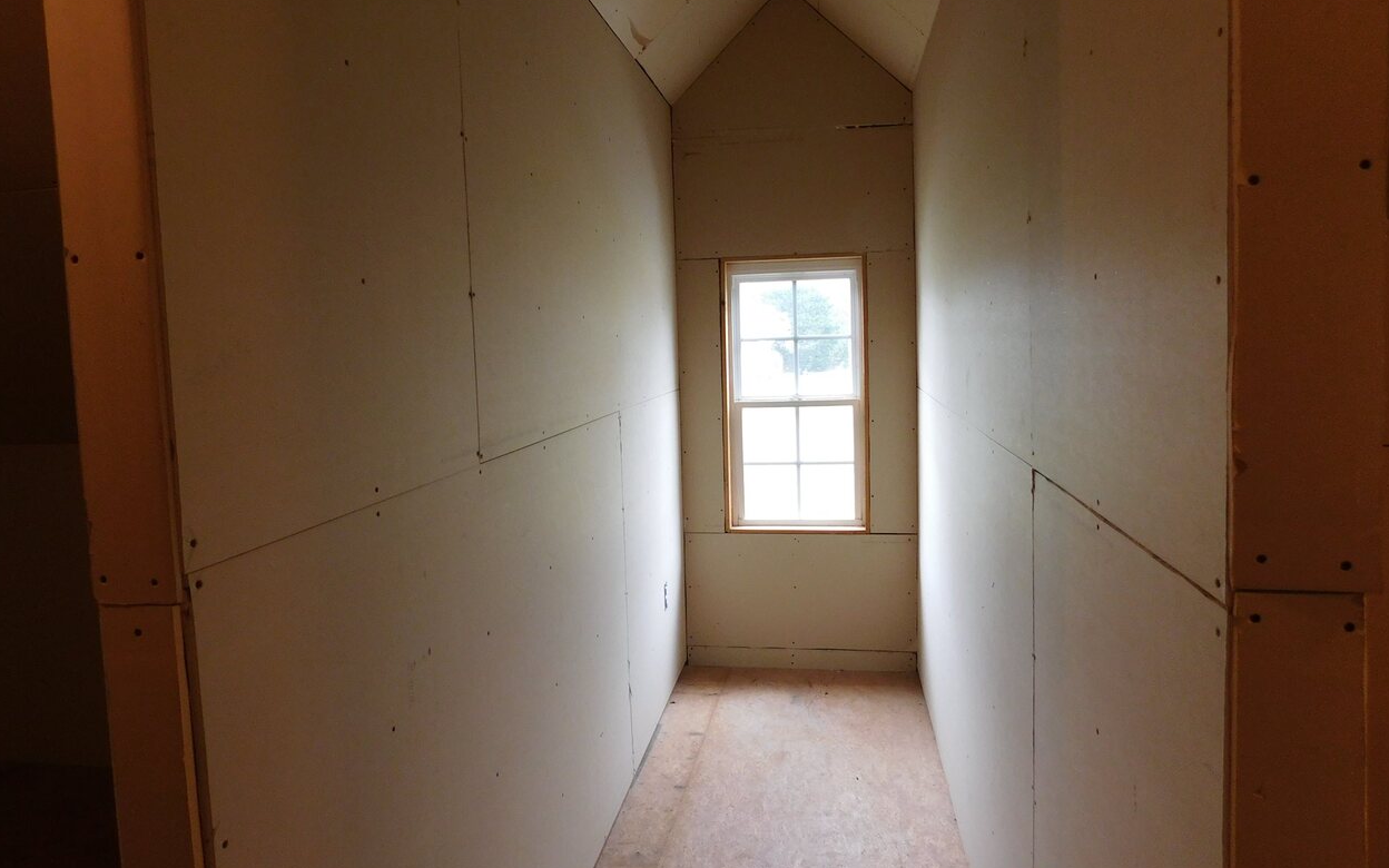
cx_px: 683
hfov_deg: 72.5
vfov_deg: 49.3
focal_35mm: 25
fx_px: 946
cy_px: 411
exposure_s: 1/30
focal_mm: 4
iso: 200
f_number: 3
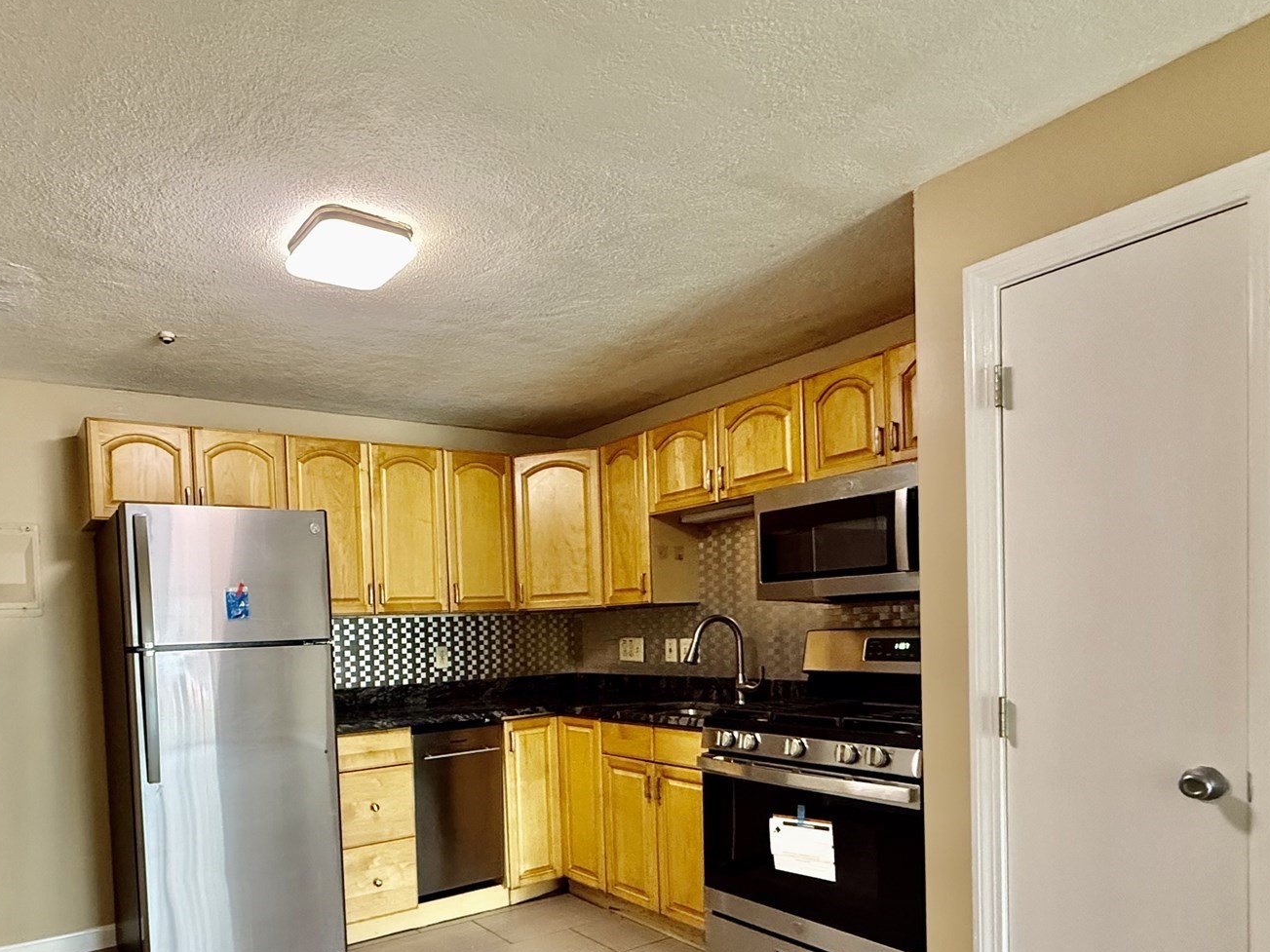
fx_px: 807
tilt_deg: -2.3
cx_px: 440
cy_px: 659
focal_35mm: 22
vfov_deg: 59.2
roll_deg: +2.1
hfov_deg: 74.4
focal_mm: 2.22
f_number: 2.2
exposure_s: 1/60
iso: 640
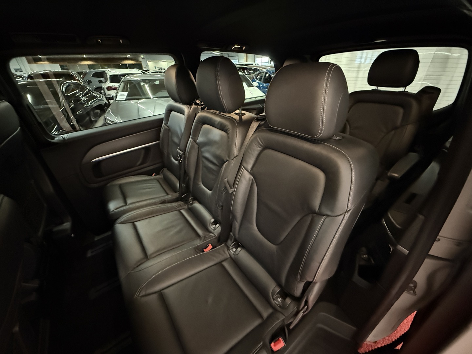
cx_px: 236
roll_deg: +1.4
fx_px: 191
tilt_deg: -29.9
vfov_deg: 85.7
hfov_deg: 102.1
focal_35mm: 14
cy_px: 177
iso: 2000
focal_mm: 2.22
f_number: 2.2
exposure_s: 1/30
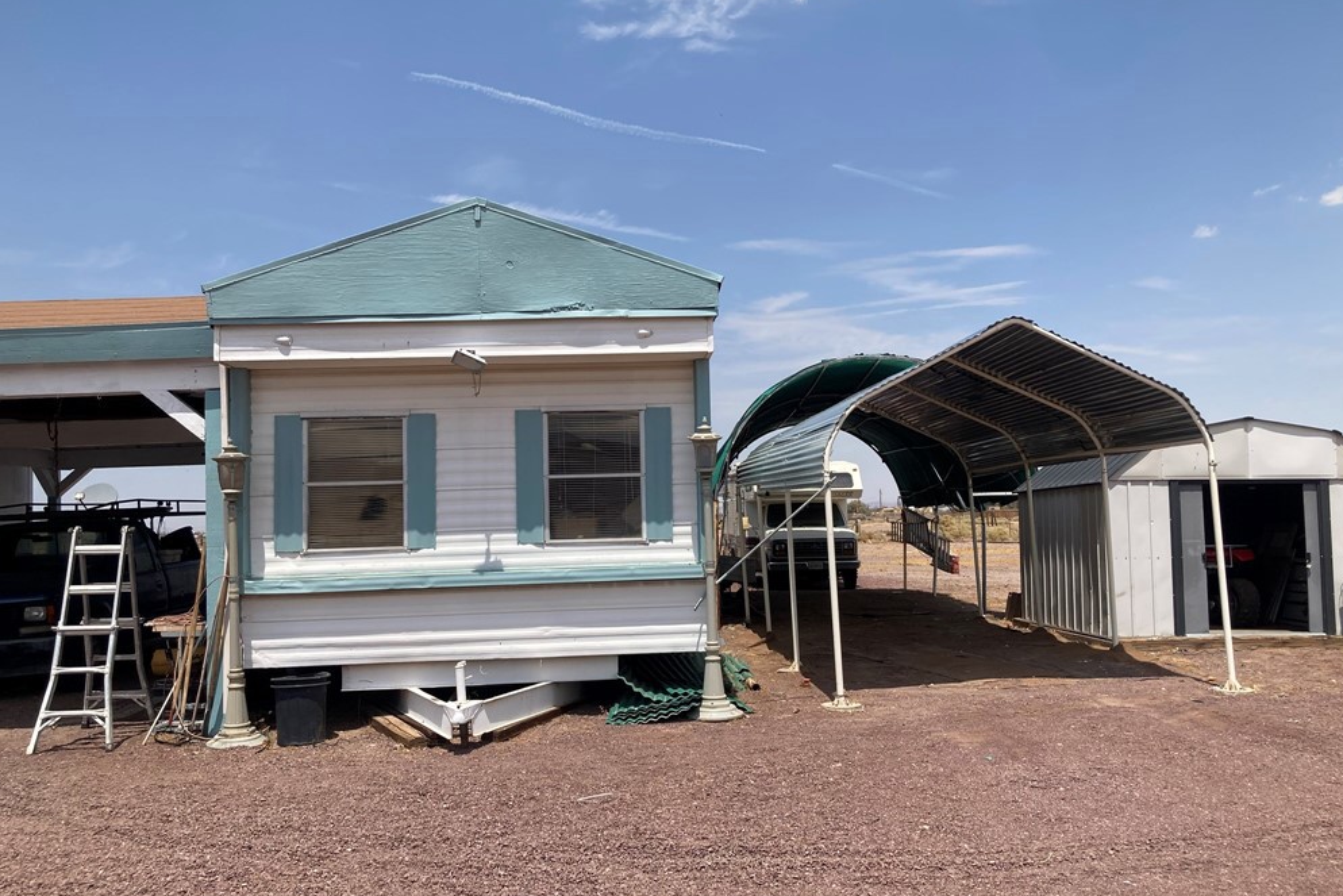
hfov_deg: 61.9
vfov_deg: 43.6
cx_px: 670
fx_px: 1119
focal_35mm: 30
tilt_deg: +5.0
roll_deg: +2.4
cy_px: 462
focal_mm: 3.99
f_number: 1.8
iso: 20
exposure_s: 1/3040
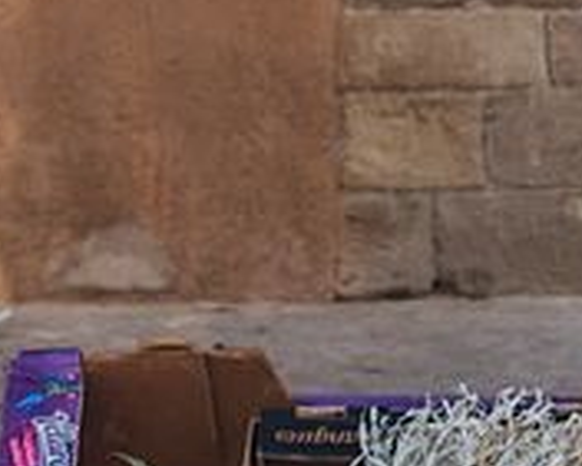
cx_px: 721
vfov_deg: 9.7
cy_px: 162
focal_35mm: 160
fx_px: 2758
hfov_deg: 11.8
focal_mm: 6.83
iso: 100
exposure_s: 1/5400
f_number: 2
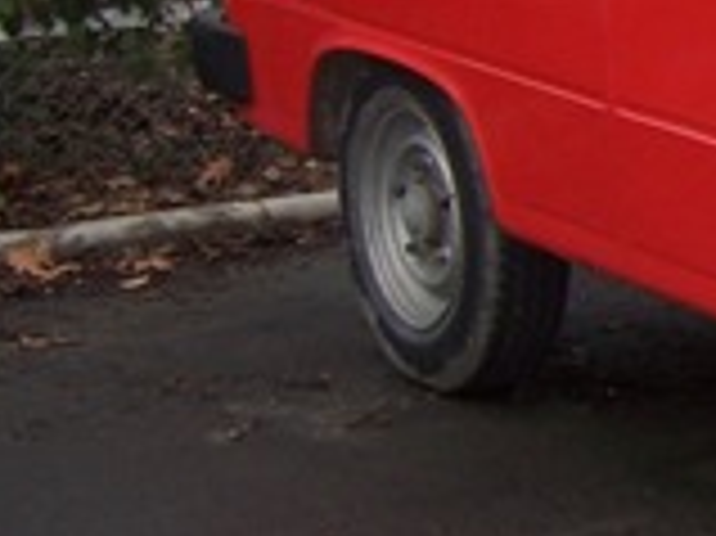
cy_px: -95
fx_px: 3162
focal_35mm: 153
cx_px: 1328
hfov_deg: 11.8
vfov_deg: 9.6
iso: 80
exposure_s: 1/350
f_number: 2.8
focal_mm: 6.3
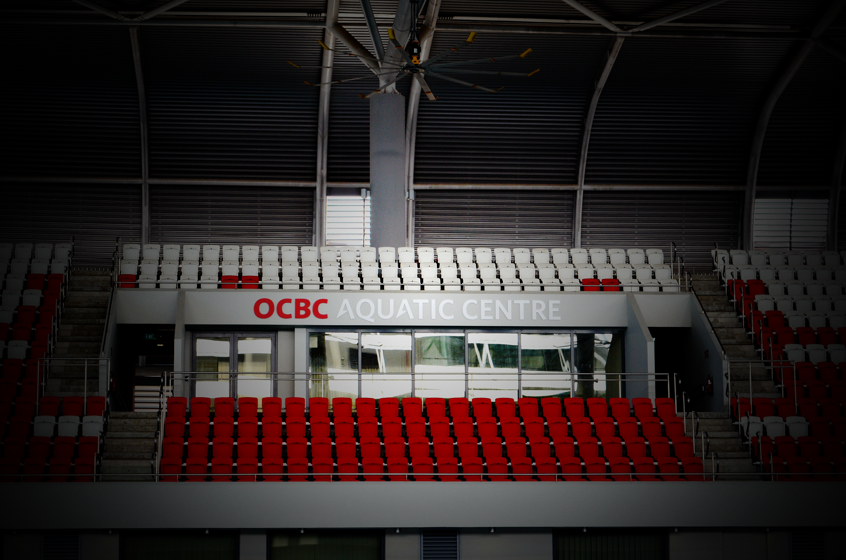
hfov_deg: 24.7
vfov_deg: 16.5
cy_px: 280
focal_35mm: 82
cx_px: 423
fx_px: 1935
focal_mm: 55
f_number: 10
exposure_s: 1/60
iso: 400
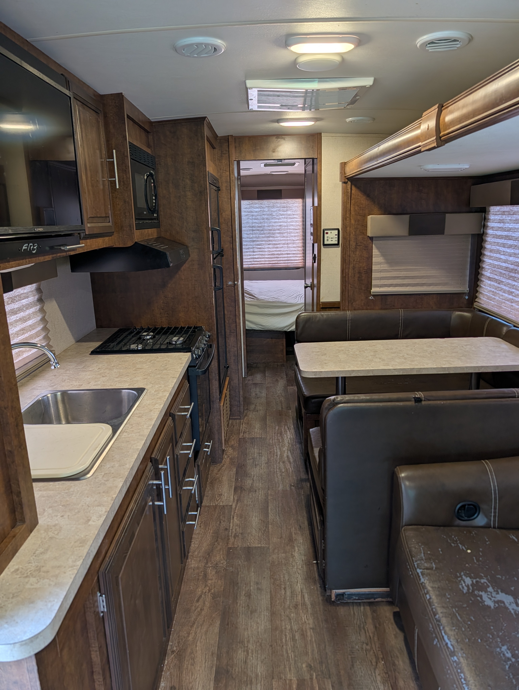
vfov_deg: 71.5
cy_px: 345
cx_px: 260
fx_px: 479
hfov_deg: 56.9
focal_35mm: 24
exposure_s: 1/157
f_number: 1.68
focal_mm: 6.9
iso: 22
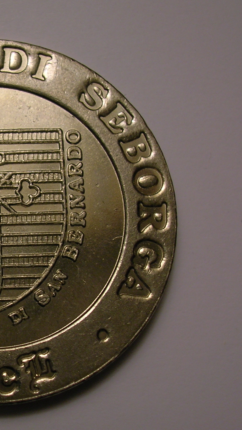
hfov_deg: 15.6
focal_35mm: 75
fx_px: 856
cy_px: 228
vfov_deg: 28.2
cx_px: -37
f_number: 3.2
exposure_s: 1/34.5
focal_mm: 7.7
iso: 50
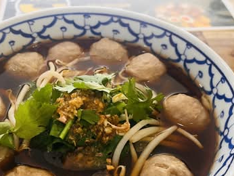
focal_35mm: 44
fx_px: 298
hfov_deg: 42.6
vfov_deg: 32.4
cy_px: 127
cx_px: 88
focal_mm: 5.1
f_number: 1.6
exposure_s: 1/50
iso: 100
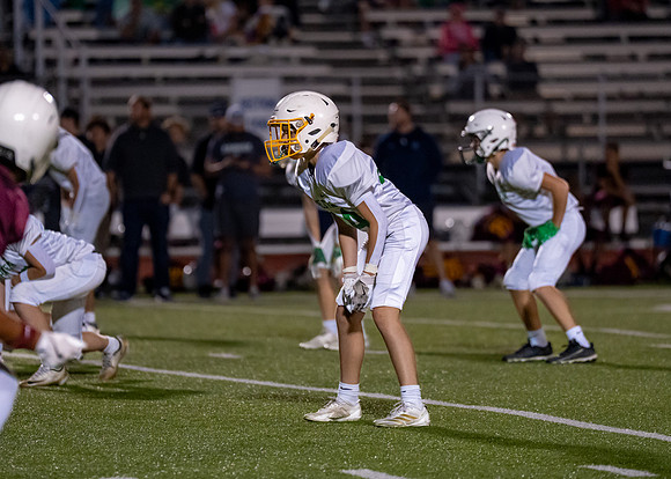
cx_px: 313
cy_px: 206
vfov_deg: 4.6
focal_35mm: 314
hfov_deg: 6.4
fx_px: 5986
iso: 4000
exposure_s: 1/1250
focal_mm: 200
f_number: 2.8
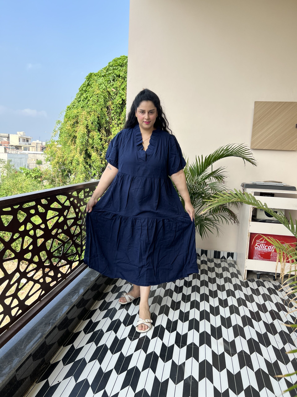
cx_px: 148
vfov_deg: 67.3
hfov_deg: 53.1
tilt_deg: -8.0
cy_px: 198
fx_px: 297
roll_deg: -2.3
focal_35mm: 26
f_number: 1.5
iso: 50
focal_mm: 5.7
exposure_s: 1/1009
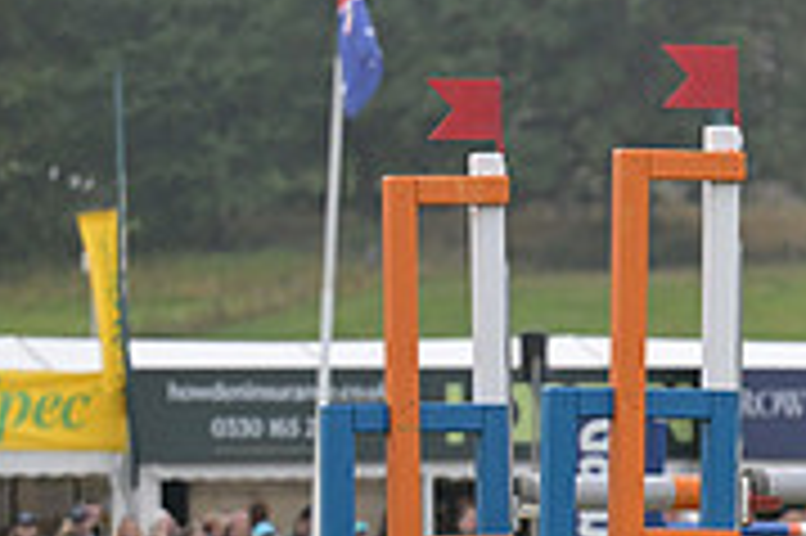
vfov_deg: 3.1
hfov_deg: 4.7
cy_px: 367
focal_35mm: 437
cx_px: 1297
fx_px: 9775
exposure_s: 1/1250
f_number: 4.5
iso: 2500
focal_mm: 135
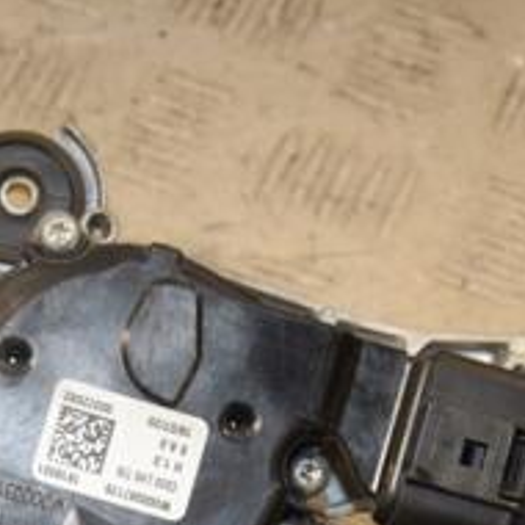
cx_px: 163
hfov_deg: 10.3
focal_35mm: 169
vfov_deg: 10.2
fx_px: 2900
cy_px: 547
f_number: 6.3
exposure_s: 1/200
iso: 800
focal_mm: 42
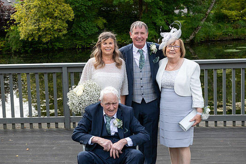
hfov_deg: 32.3
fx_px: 424
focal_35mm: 62
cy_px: 80
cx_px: 114
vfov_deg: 21.9
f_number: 5.6
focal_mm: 56
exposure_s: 1/250
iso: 160
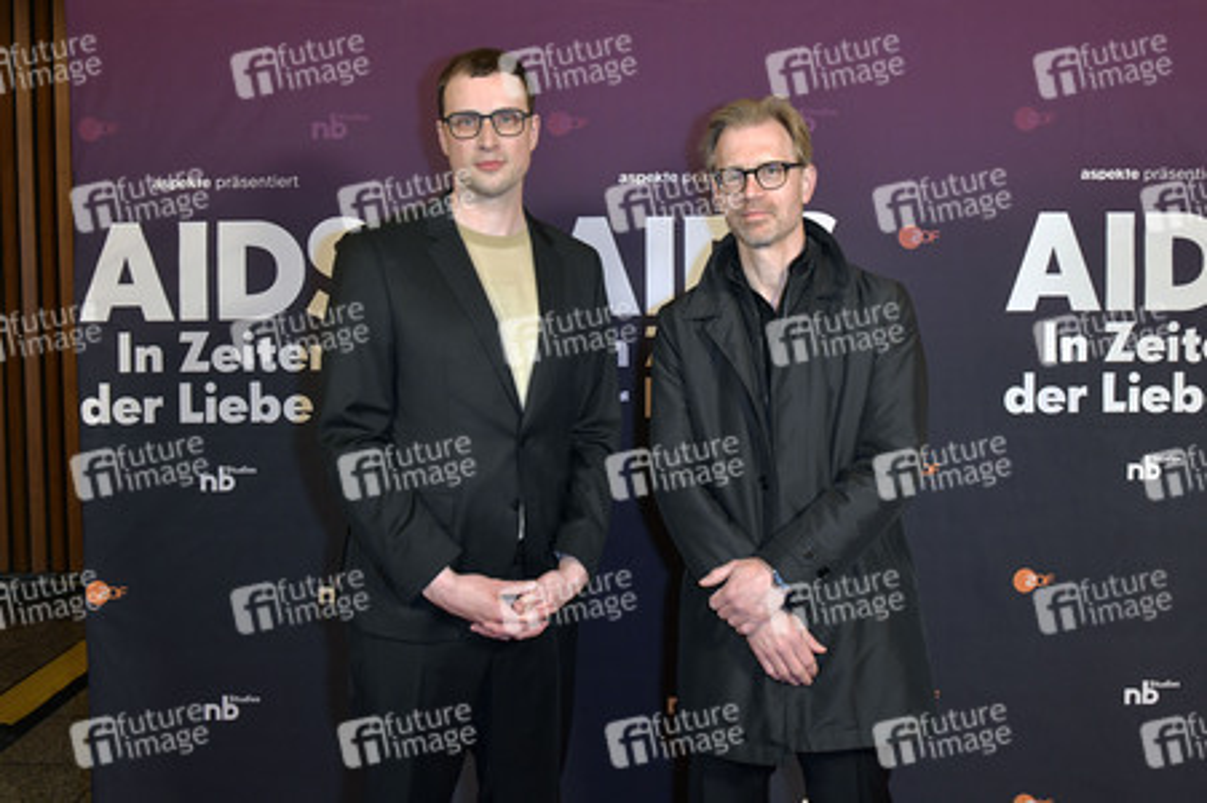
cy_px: 402
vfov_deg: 41.1
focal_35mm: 32
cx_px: 604
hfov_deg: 58.8
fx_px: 1072
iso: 1600
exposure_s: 1/250
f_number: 6.3
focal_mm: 32
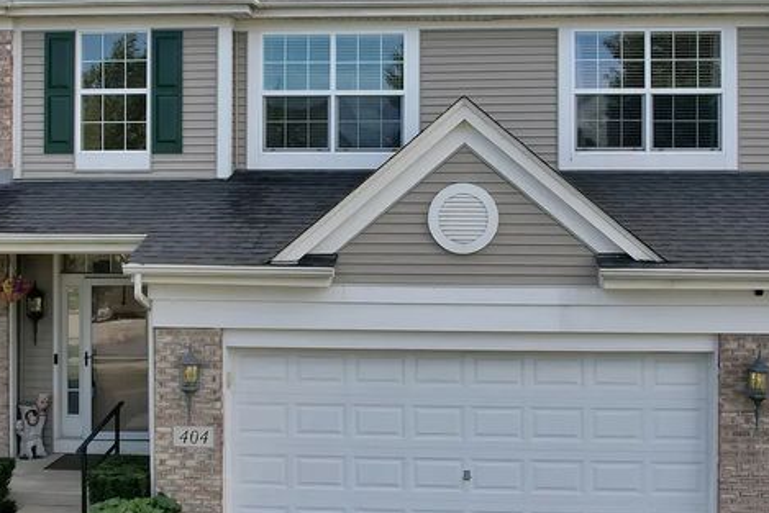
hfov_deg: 41.1
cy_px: 197
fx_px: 1026
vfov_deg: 28.0
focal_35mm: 48
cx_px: 394
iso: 110
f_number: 2.8
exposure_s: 1/320
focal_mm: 8.38
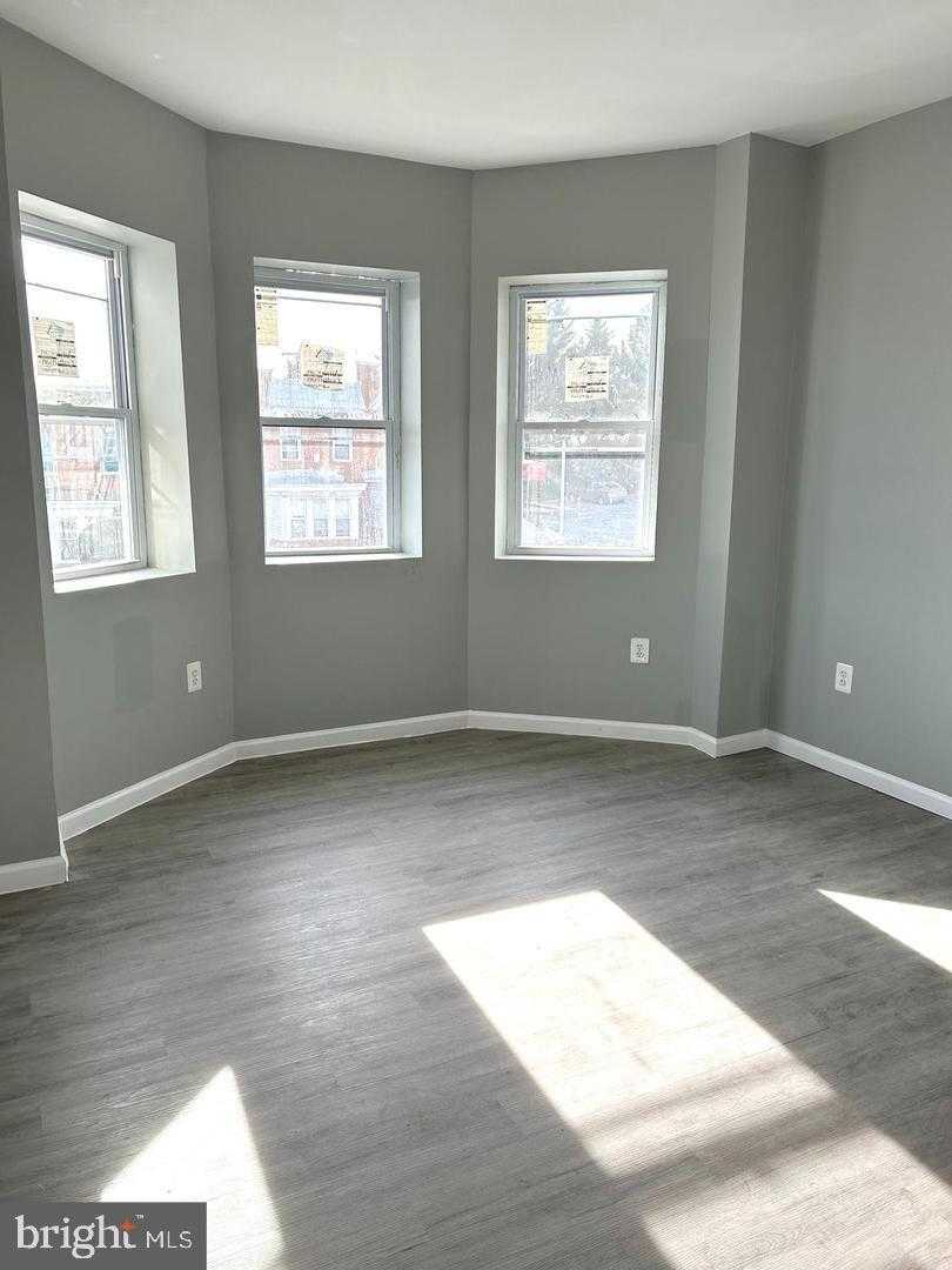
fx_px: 953
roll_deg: -1.4
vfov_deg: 67.3
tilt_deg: -10.9
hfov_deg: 53.1
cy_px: 635
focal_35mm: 26
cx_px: 476
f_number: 1.5
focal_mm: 5.7
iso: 50
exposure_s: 1/658
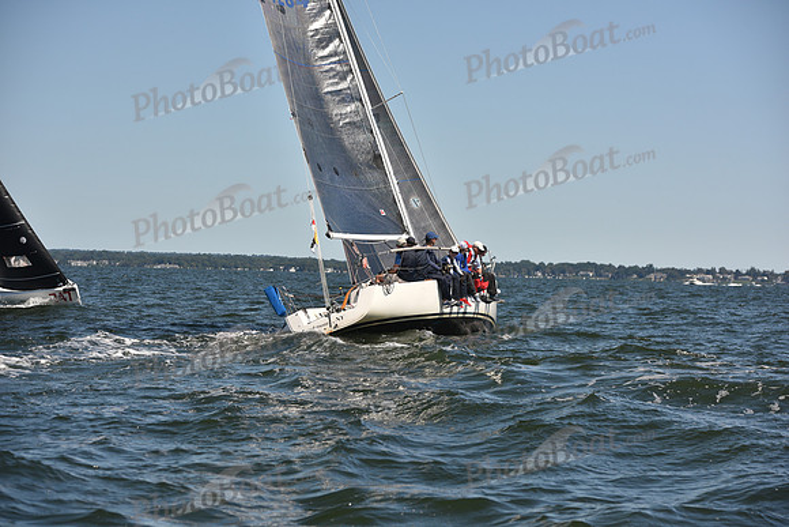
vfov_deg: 14.9
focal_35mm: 92
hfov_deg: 22.1
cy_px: 264
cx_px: 394
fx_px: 2017
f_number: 4.5
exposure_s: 1/1250
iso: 250
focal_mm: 92
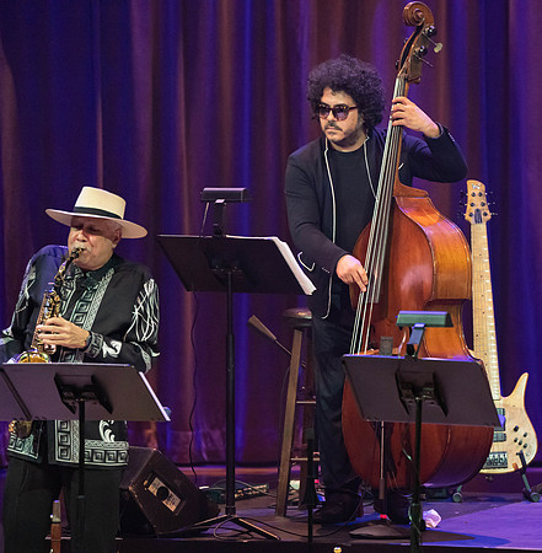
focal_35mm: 515
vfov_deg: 3.4
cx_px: 415
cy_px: 276
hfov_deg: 3.4
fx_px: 9214
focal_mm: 400
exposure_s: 1/250
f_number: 5.6
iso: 3200
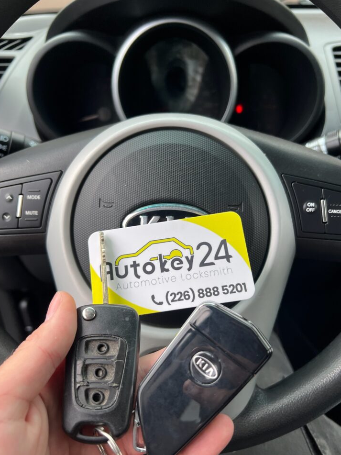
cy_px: 236
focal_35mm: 28
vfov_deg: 63.4
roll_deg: -0.3
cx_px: 172
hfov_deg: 49.7
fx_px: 368
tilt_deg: -28.3
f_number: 1.5
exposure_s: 1/148
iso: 32
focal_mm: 5.7
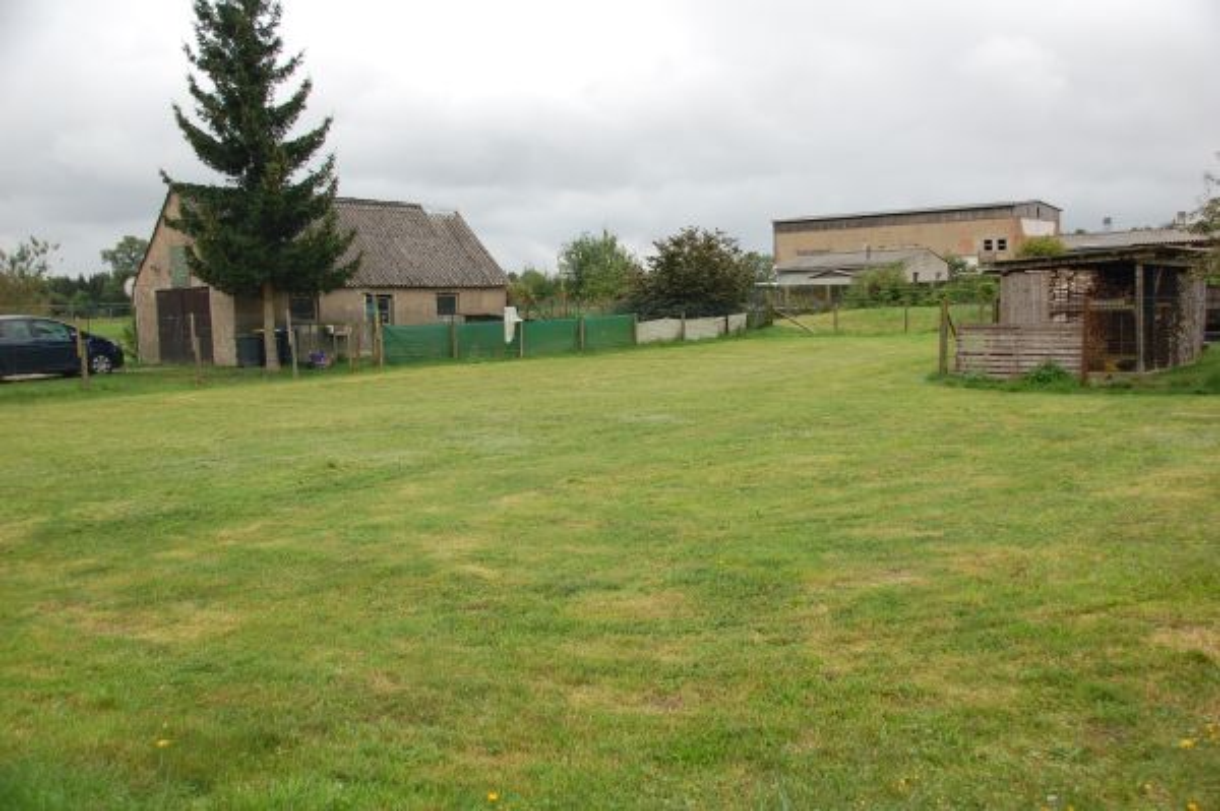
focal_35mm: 33
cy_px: 406
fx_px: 1117
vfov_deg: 39.9
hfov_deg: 57.3
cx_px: 610
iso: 200
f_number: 6.3
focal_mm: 22
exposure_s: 1/160
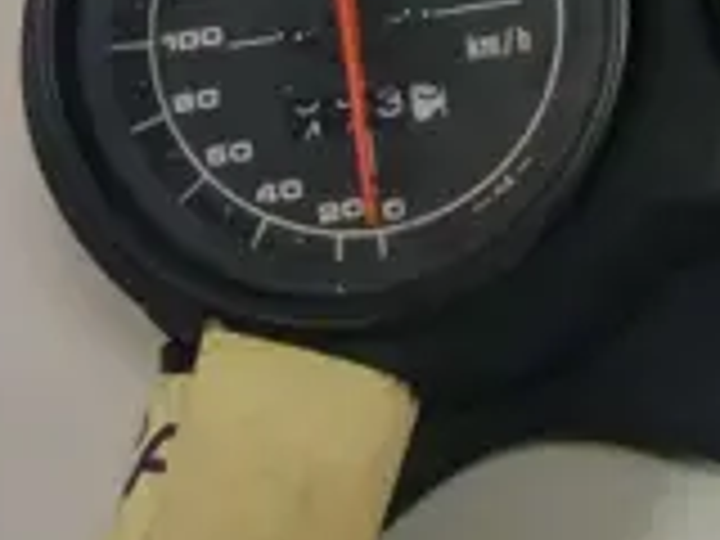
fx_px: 2059
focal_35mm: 99
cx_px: 868
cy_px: -99
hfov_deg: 18.7
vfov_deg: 14.5
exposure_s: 1/30
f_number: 2.8
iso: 320
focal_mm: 5.5
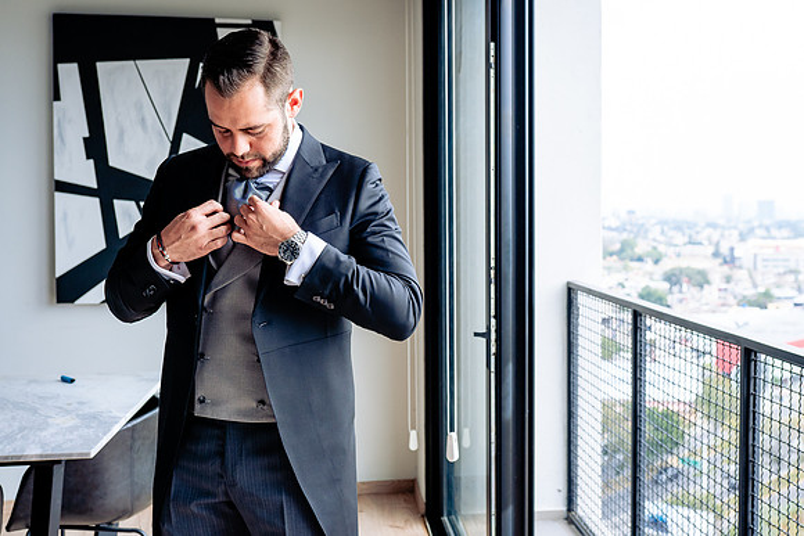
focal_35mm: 42
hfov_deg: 45.9
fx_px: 945
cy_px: 252
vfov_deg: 31.7
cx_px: 475
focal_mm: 35
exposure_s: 1/640
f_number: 4
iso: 500
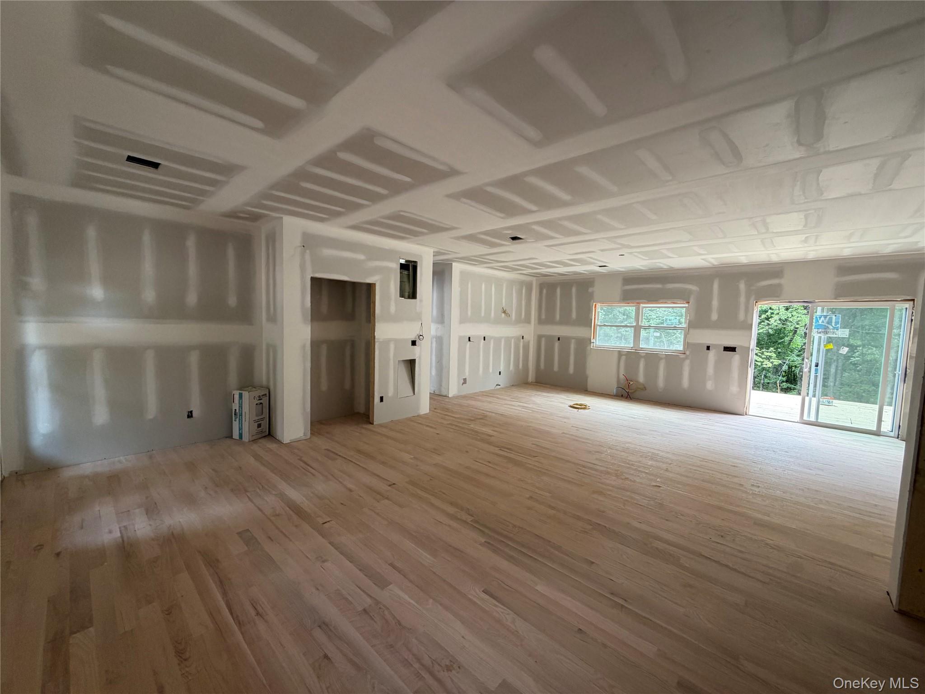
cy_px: 347
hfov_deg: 102.1
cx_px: 462
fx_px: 374
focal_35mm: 14
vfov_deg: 85.7
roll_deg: -1.2
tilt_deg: -4.4
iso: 200
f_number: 2.2
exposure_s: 1/121
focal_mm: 2.22
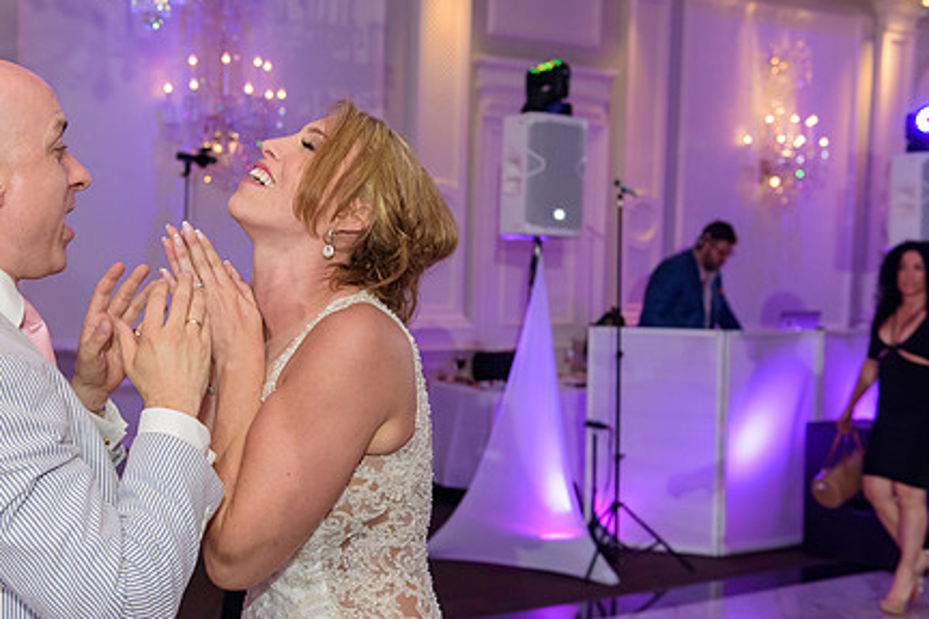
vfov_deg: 28.6
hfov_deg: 41.5
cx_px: 325
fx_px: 1213
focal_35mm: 47
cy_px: 321
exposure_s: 1/125
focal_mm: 35
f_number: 3.2
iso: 1600
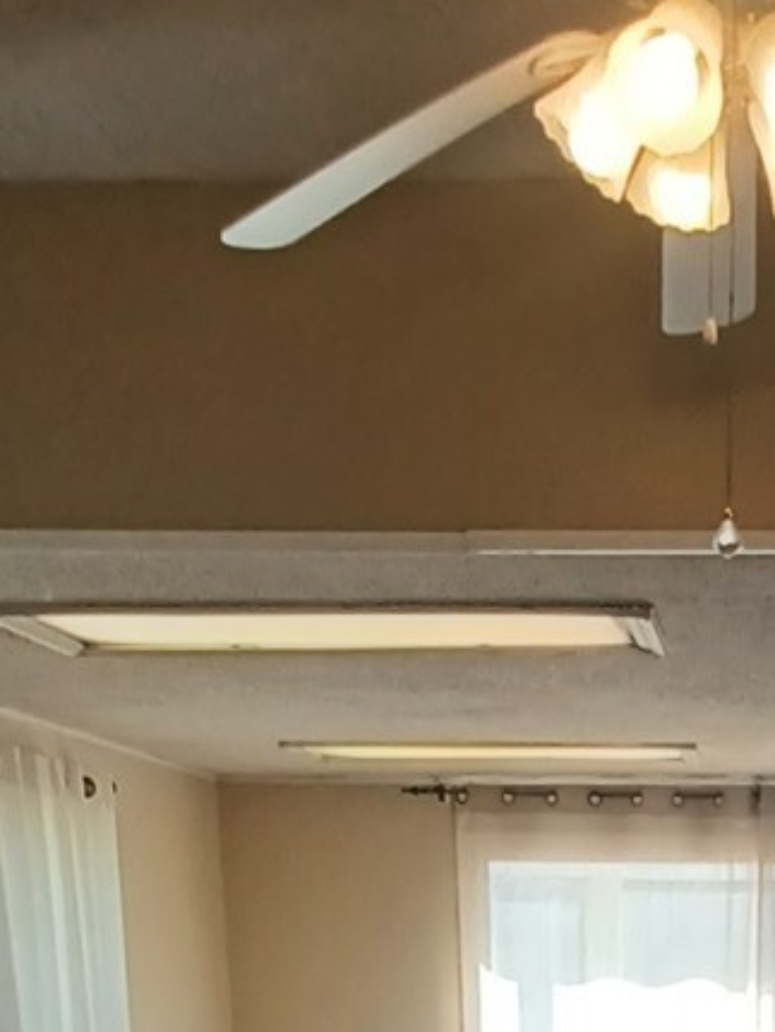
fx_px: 1730
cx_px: 686
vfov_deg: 25.8
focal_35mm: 58
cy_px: 1500
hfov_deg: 24.6
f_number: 2.2
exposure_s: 1/120
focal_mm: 1.42
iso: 80
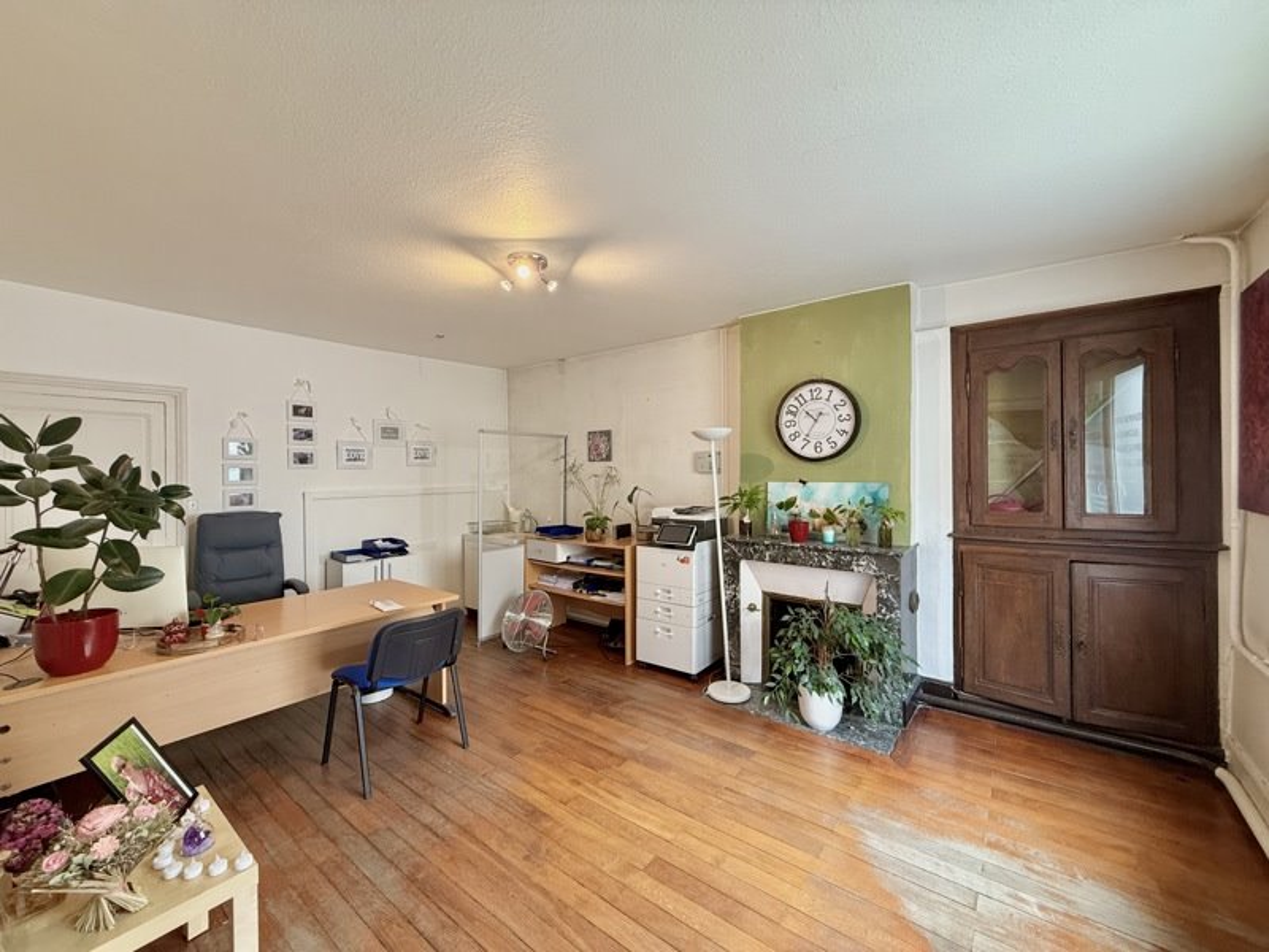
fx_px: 513
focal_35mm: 14
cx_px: 634
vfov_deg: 85.7
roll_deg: +0.4
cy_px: 476
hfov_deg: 102.1
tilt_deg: -0.6
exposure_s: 1/50
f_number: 2.2
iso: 200
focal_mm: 2.22
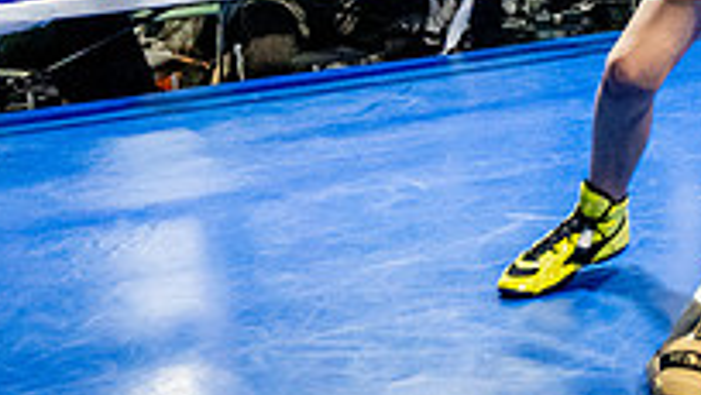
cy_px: -180
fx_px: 2213
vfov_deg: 9.9
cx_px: 976
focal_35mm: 119
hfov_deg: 16.7
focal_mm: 24
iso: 5000
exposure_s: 1/800
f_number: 2.8
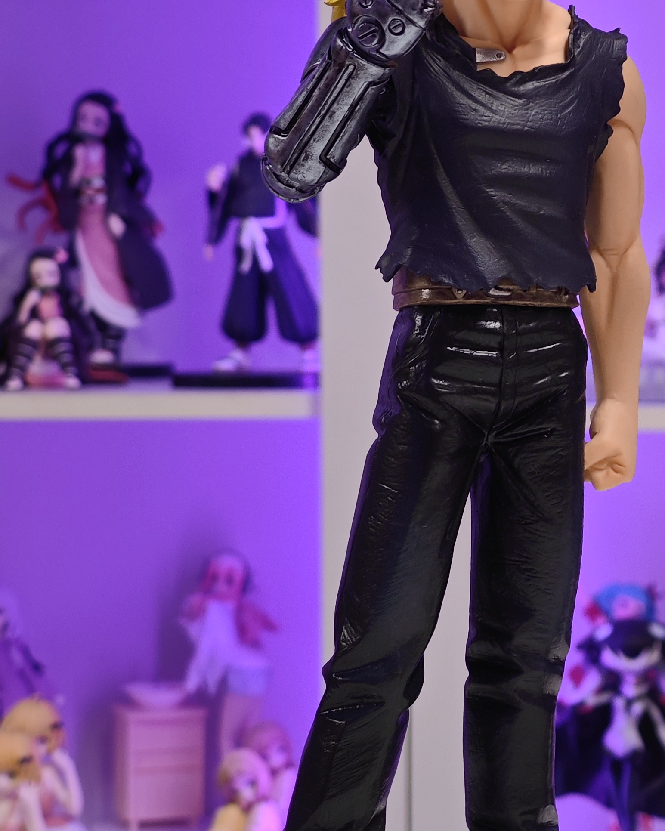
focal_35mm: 132
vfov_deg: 14.6
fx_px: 3247
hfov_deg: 11.7
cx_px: 514
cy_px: 420
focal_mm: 7.48
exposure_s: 1/15.9
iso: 400
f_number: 2.4
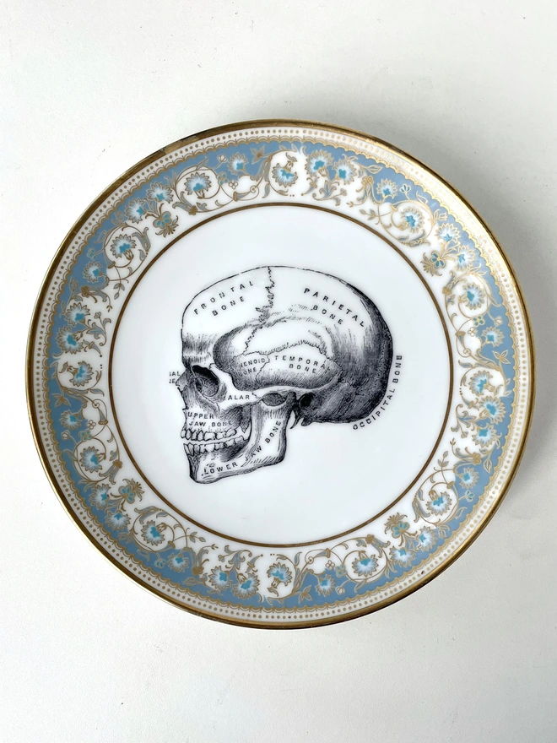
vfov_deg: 67.3
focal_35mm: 26
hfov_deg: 53.1
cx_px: 278
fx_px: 558
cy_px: 372
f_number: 1.6
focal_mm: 4.2
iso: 40
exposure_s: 1/121
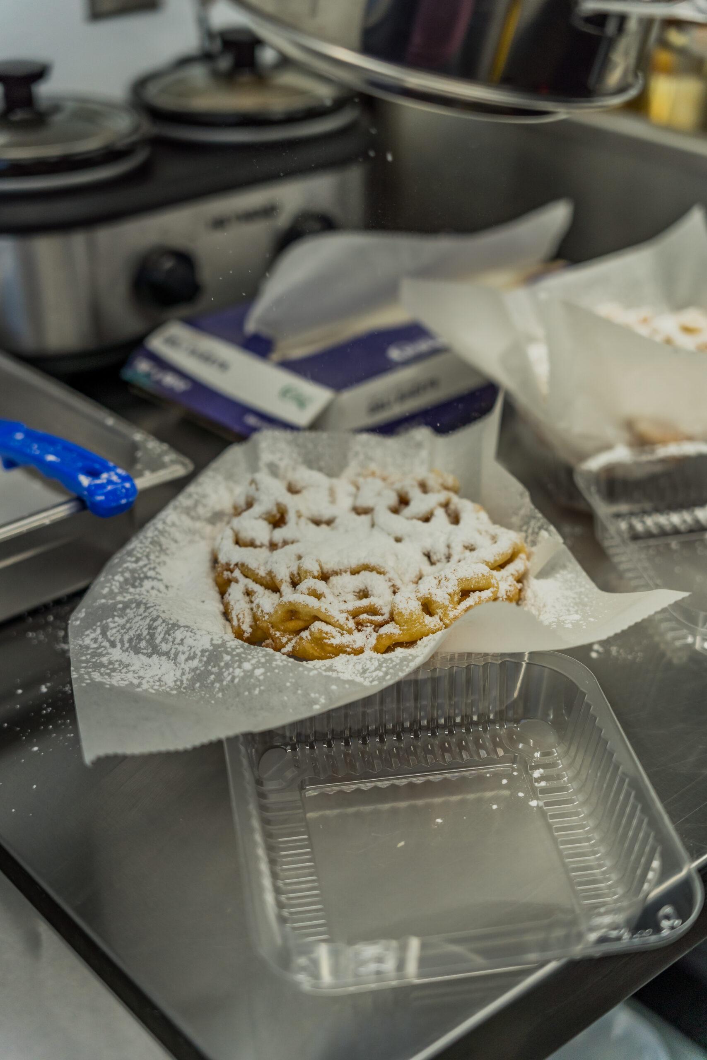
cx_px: 354
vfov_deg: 40.8
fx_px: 1425
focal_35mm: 48
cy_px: 530
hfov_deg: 27.9
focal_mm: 48.4
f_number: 2.8
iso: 800
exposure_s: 1/320
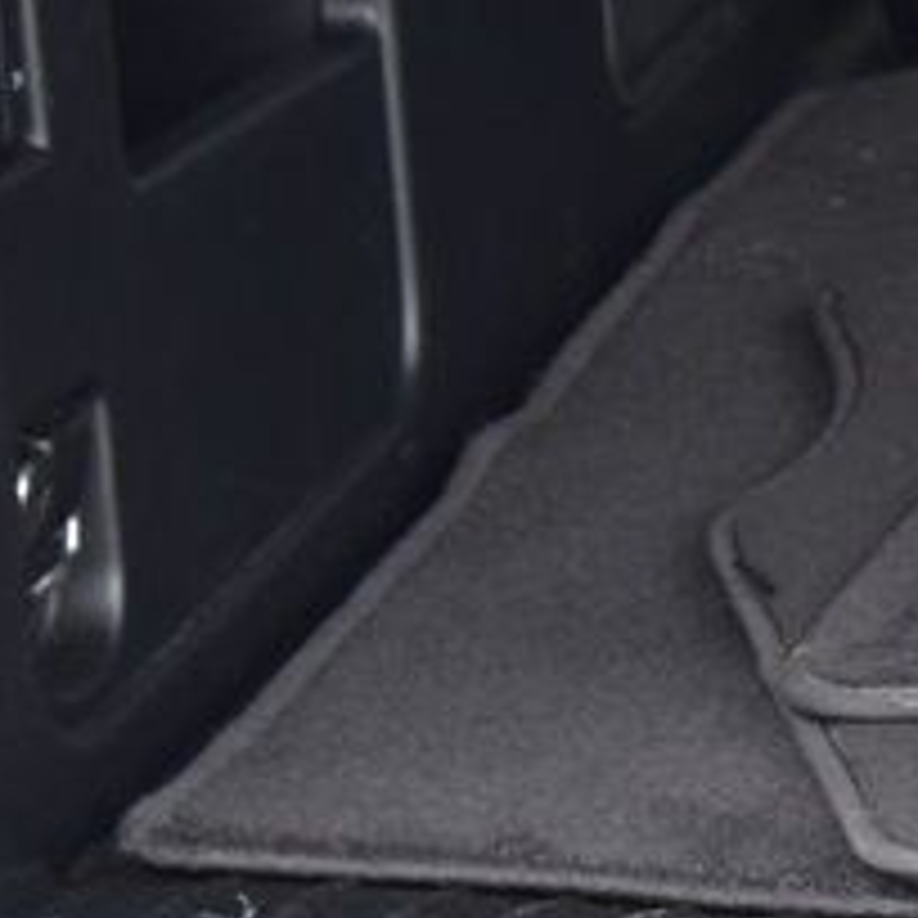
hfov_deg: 4.9
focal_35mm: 351
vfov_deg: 5.0
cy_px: 338
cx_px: 2070
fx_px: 10535
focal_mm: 55
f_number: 8
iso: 400
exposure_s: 1/50
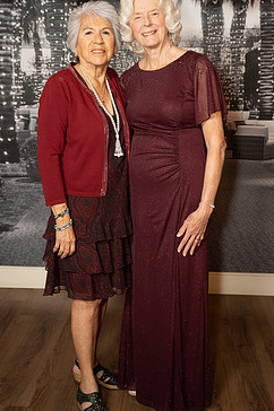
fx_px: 583
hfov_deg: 26.4
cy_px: 184
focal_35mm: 51
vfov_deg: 38.9
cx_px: 120
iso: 1000
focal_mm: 41.2
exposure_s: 1/200
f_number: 2.8
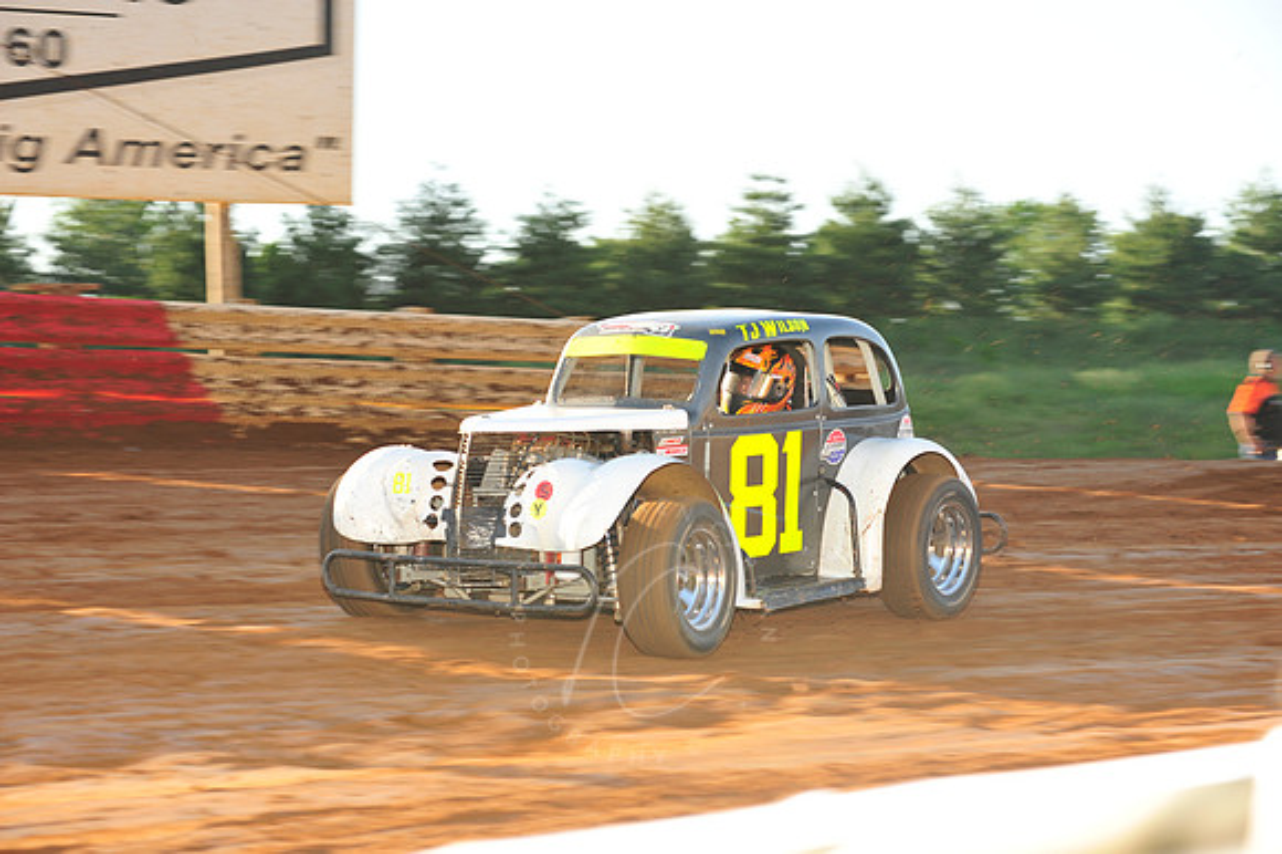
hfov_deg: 19.5
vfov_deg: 13.0
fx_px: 3737
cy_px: 427
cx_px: 641
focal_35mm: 105
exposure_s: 1/320
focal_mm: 105
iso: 400
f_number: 7.1
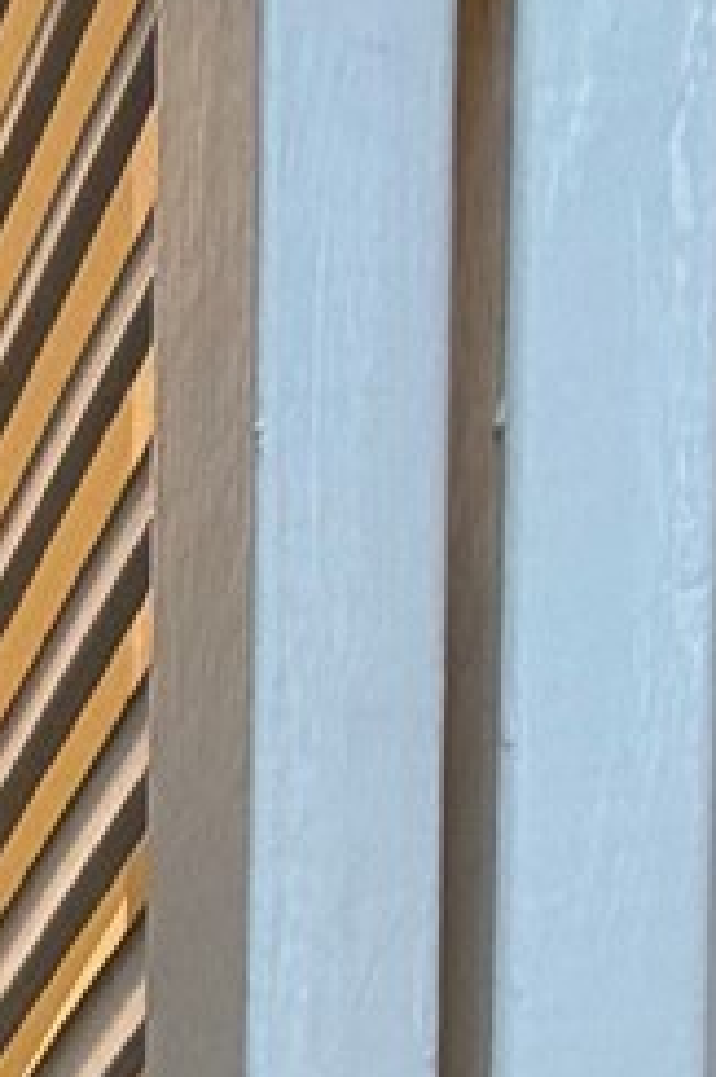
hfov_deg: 11.5
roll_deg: +1.7
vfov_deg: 13.5
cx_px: -1063
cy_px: 2774
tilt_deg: -3.6
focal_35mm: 95
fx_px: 2838
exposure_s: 1/120
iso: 160
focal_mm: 2.22
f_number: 2.2
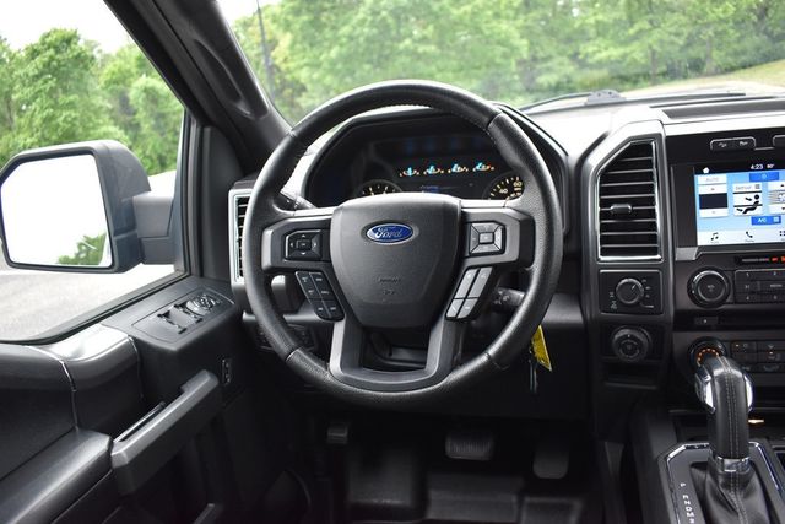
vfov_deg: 43.6
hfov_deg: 61.9
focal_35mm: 30
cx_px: 392
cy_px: 262
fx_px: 654
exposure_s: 1/200
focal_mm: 20
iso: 800
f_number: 3.5
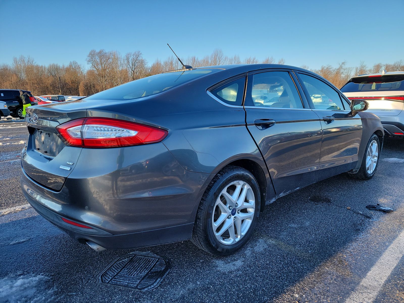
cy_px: 152
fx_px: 280
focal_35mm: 24
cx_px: 202
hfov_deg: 71.6
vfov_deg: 56.8
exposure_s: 1/221
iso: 50
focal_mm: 6.7
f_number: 1.8
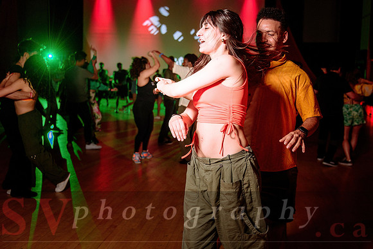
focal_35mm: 41
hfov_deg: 46.8
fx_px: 430
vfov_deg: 32.3
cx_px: 214
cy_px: 108
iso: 1000
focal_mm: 36
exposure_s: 1/60
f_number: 2.8
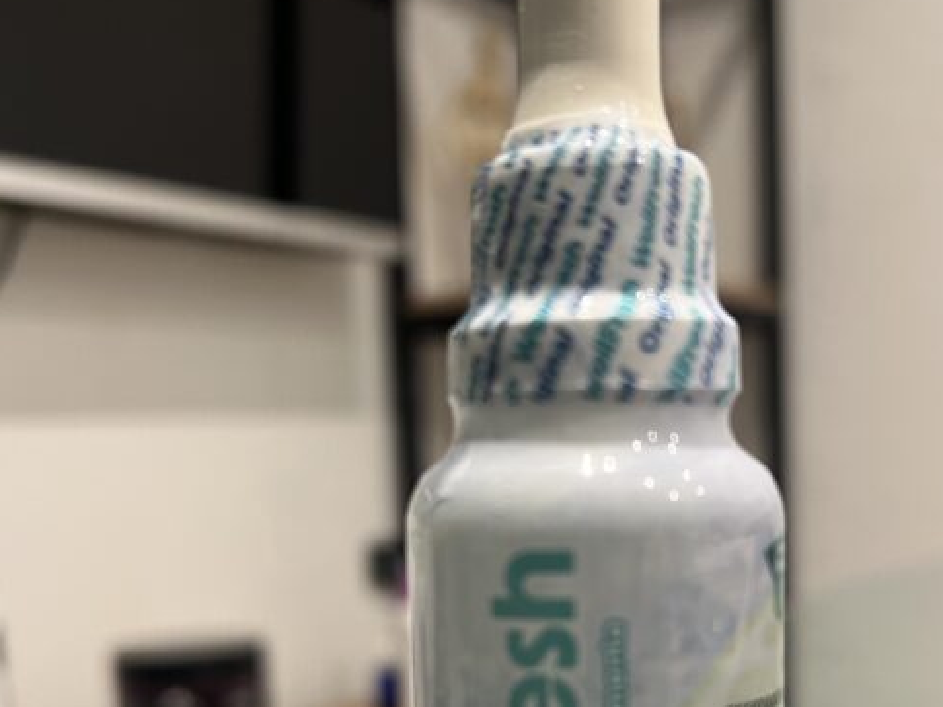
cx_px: 518
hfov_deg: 43.8
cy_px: 563
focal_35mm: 43
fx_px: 1171
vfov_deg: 32.7
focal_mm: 5.7
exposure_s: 1/60
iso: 125
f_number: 1.5
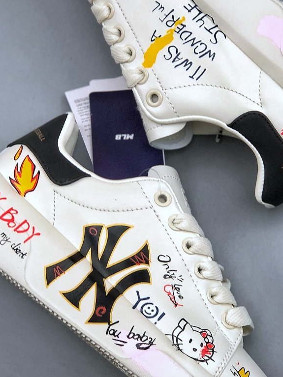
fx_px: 1167
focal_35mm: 107
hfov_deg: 13.8
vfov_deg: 18.4
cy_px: 160
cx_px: 155
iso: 32
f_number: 2.8
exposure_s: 1/100
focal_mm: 6.6
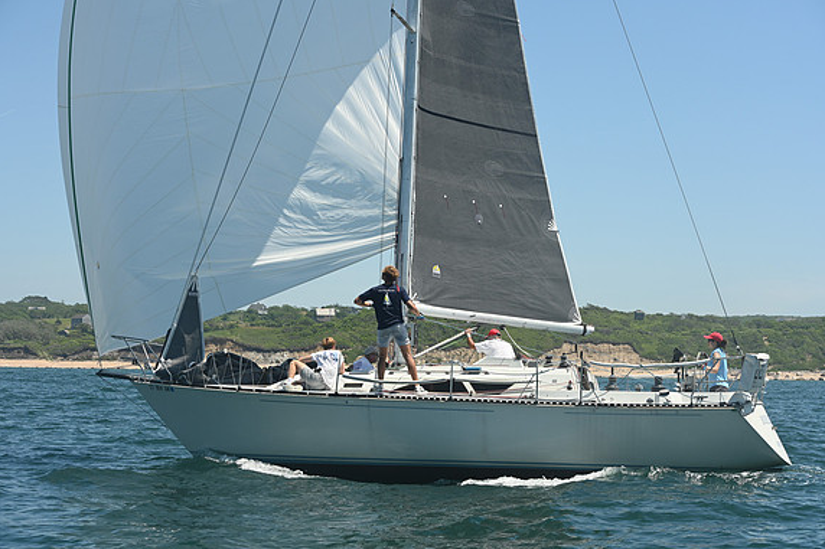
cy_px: 274
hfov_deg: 28.5
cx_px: 414
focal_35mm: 71
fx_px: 1627
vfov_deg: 19.2
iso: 320
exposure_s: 1/1000
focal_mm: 70
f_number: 7.1
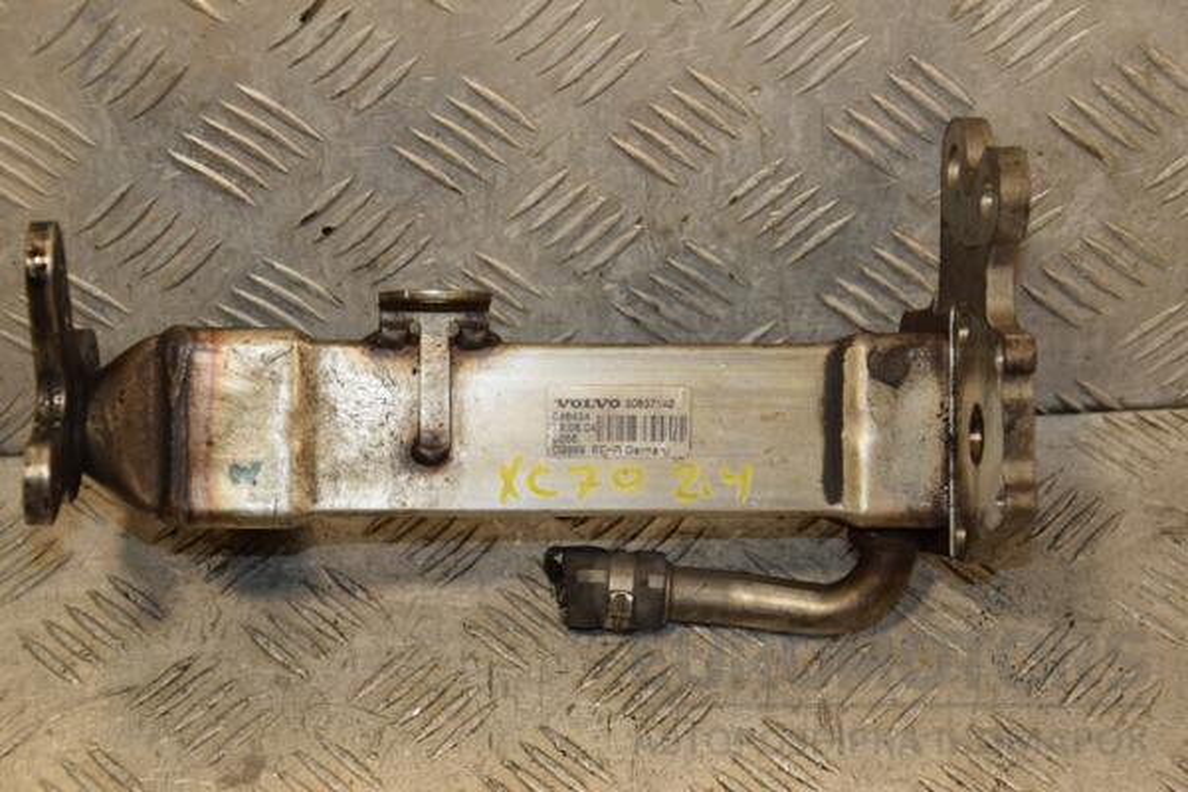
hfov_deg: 27.0
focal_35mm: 75
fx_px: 2475
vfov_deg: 18.2
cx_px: 594
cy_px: 396
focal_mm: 50
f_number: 5
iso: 800
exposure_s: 1/200
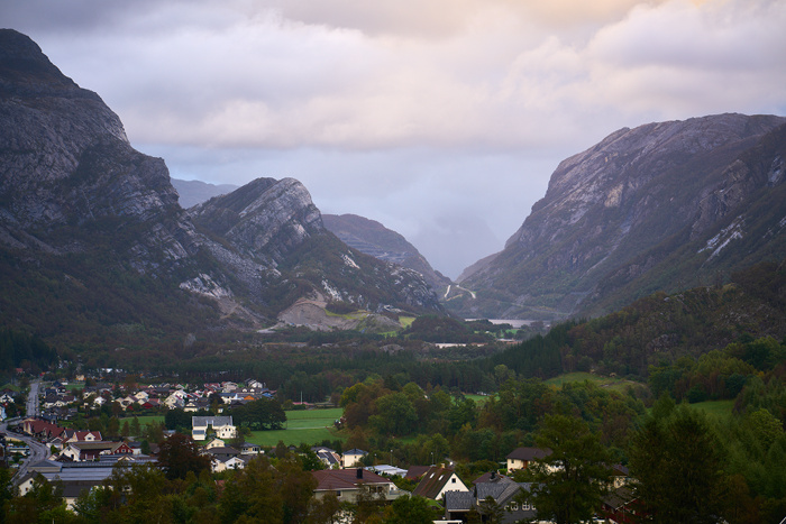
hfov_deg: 23.9
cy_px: 262
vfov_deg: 16.1
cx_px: 393
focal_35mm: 85
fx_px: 1856
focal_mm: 85
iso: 100
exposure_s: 1/40
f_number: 5.6
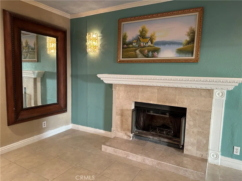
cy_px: 90
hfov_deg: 71.6
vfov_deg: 56.8
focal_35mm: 24
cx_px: 121
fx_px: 168
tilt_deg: -6.5
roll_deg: -1.8
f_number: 1.78
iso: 320
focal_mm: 6.86
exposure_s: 1/60
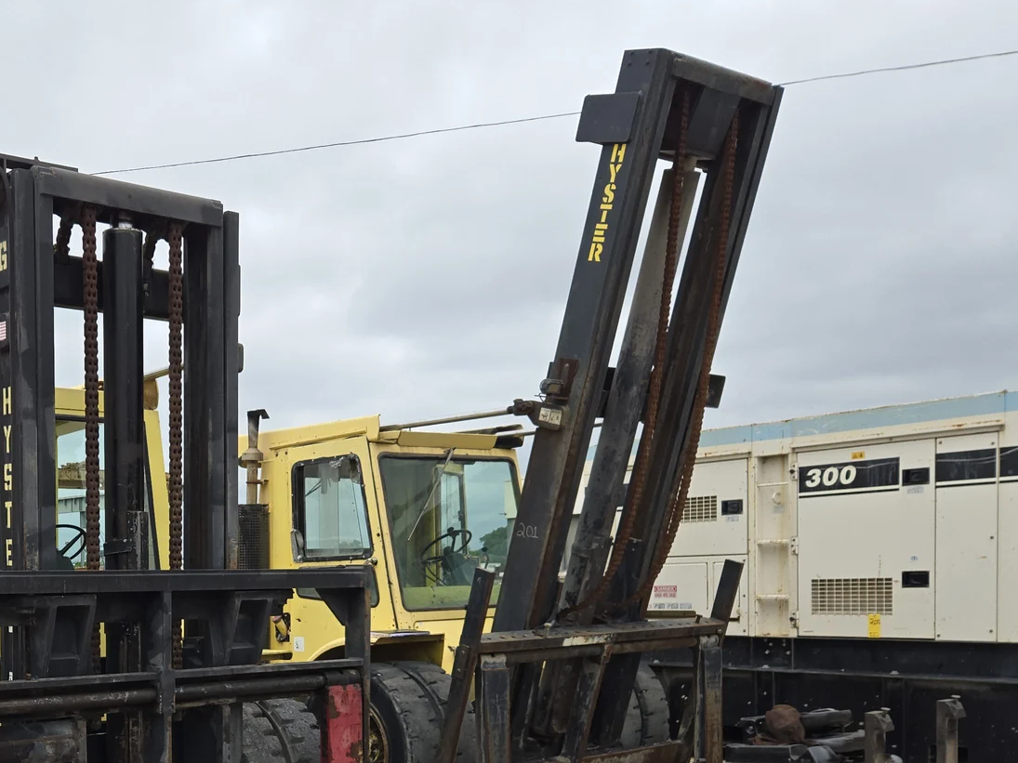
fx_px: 1235
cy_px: 655
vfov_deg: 32.9
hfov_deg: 42.3
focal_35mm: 42
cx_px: 171
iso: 25
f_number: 1.8
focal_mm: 5.4
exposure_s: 1/1521
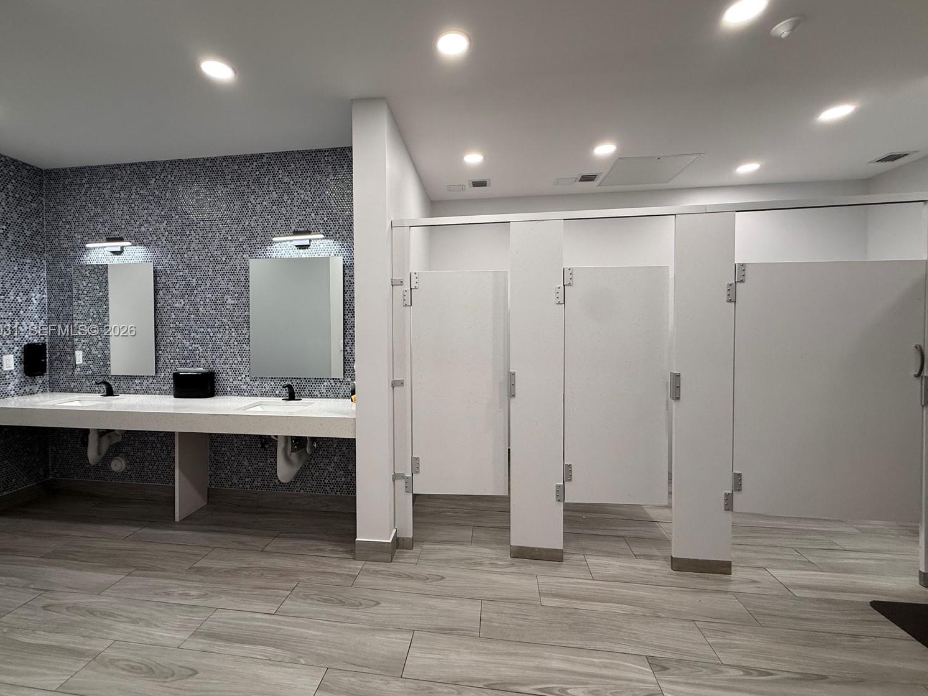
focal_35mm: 15
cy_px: 332
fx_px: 402
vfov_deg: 81.7
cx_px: 439
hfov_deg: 98.1
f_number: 2.2
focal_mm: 2.22
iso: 125
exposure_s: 1/120
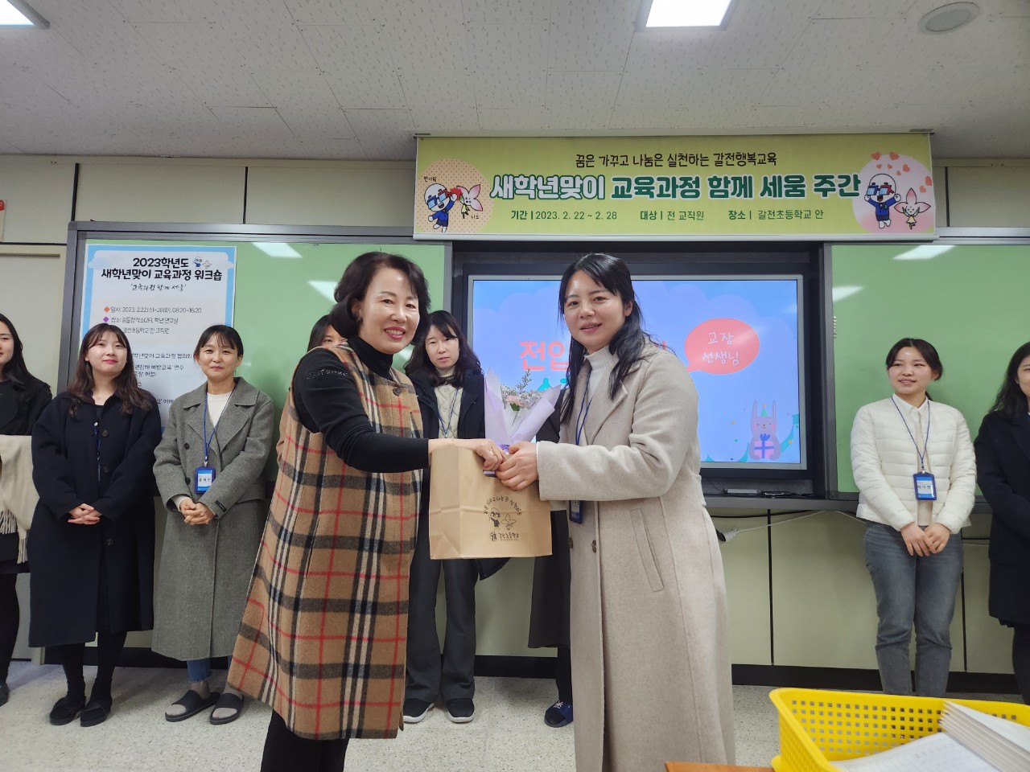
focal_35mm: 23
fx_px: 684
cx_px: 515
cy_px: 386
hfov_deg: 73.9
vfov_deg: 58.9
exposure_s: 1/182
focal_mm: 5.4
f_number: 1.8
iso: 200
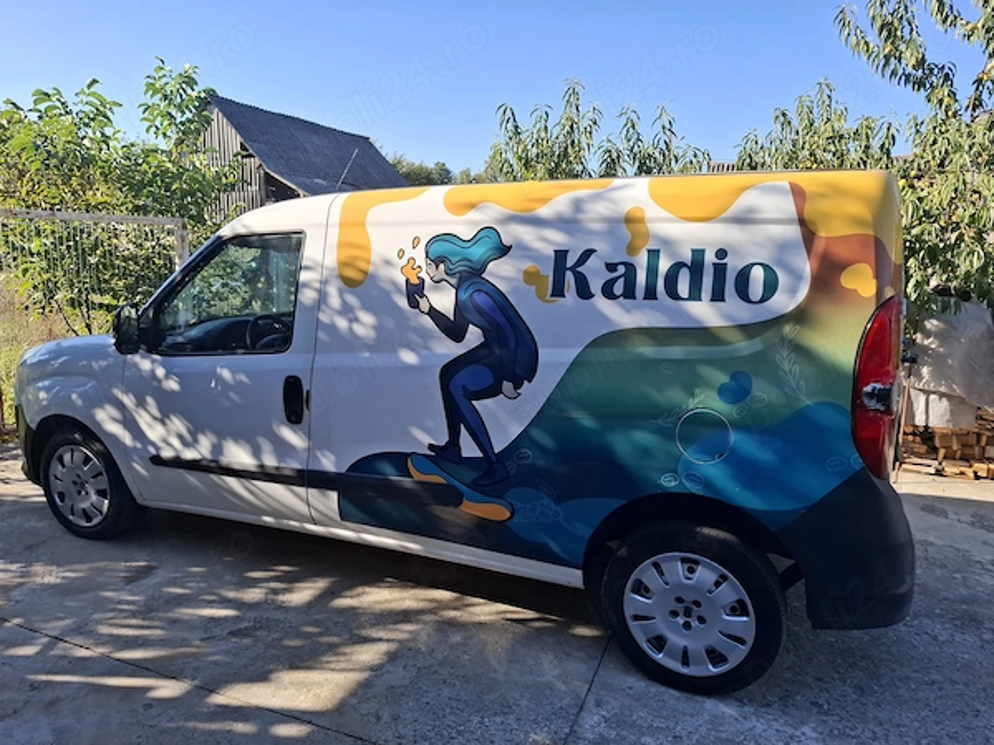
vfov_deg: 58.9
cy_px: 372
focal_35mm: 23
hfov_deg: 73.9
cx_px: 497
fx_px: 660
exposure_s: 1/1185
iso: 50
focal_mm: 5.54
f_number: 1.8
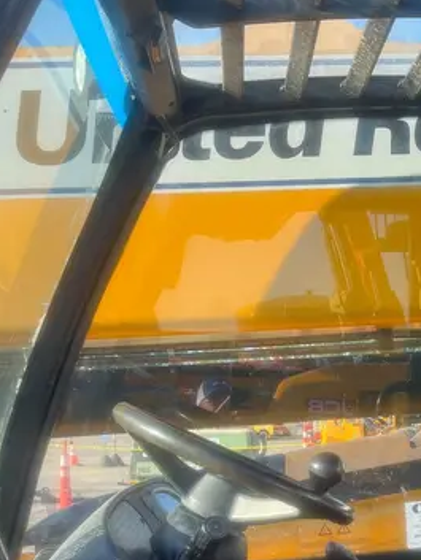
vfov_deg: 33.2
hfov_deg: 26.3
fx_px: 875
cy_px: 529
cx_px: 370
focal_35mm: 54
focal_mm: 5.1
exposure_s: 1/419
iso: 50
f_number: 1.6
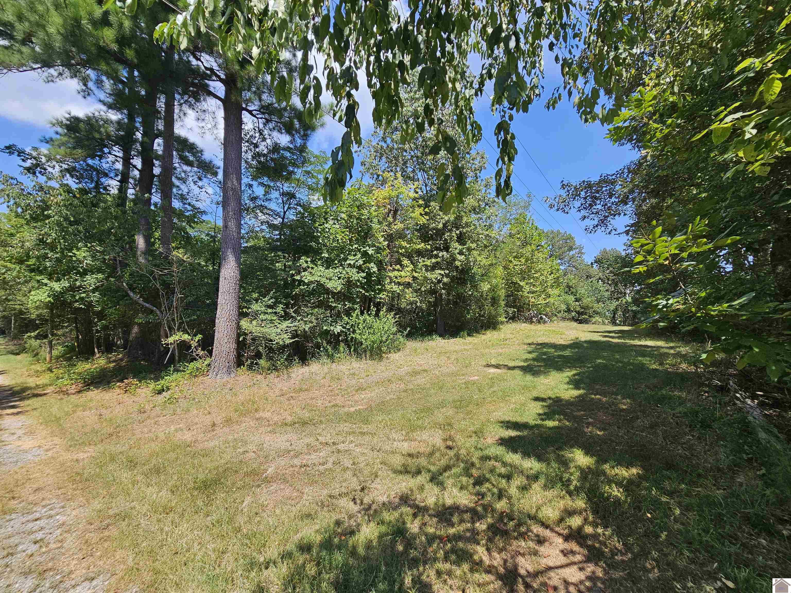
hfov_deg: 106.2
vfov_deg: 89.9
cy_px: 296
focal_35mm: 13
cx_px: 396
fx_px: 297
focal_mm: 2.2
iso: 50
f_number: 2.2
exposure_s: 1/1148
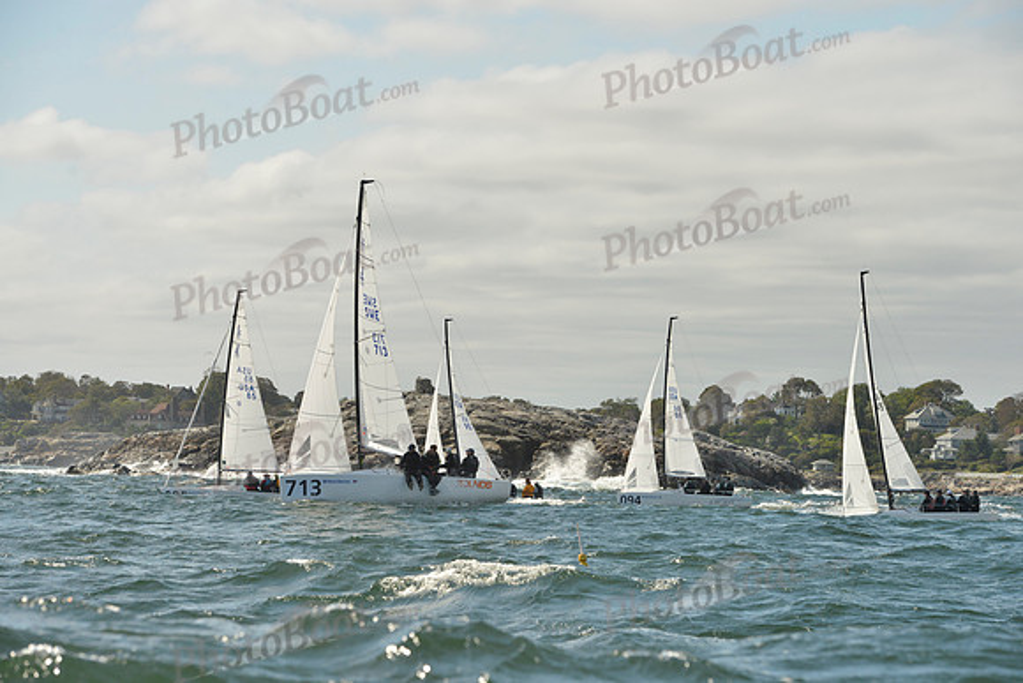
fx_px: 3553
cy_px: 342
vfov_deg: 11.0
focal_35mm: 125
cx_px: 512
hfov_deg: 16.4
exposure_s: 1/1600
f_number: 9
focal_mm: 125
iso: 400
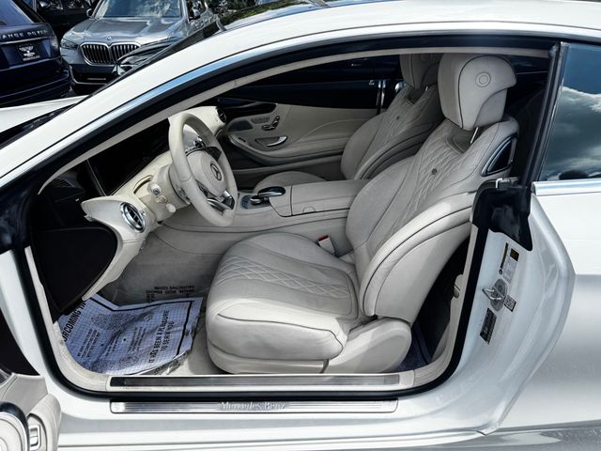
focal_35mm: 24
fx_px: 417
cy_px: 226
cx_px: 300
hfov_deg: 71.6
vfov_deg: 56.8
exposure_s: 1/1311
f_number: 1.78
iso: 80
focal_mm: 6.76
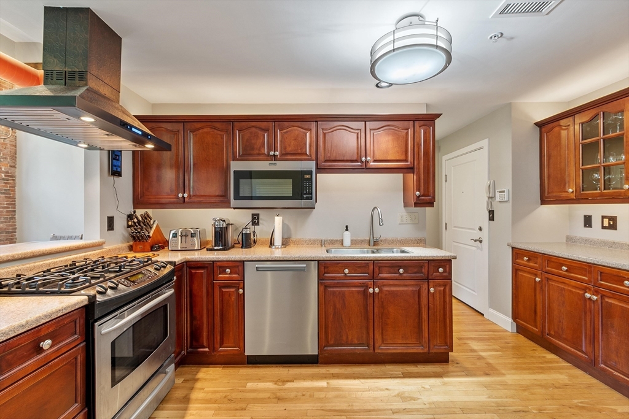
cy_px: 210
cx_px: 314
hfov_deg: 100.4
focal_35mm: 15
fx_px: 262
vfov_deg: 77.3
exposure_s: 2
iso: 320
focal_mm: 10
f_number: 8
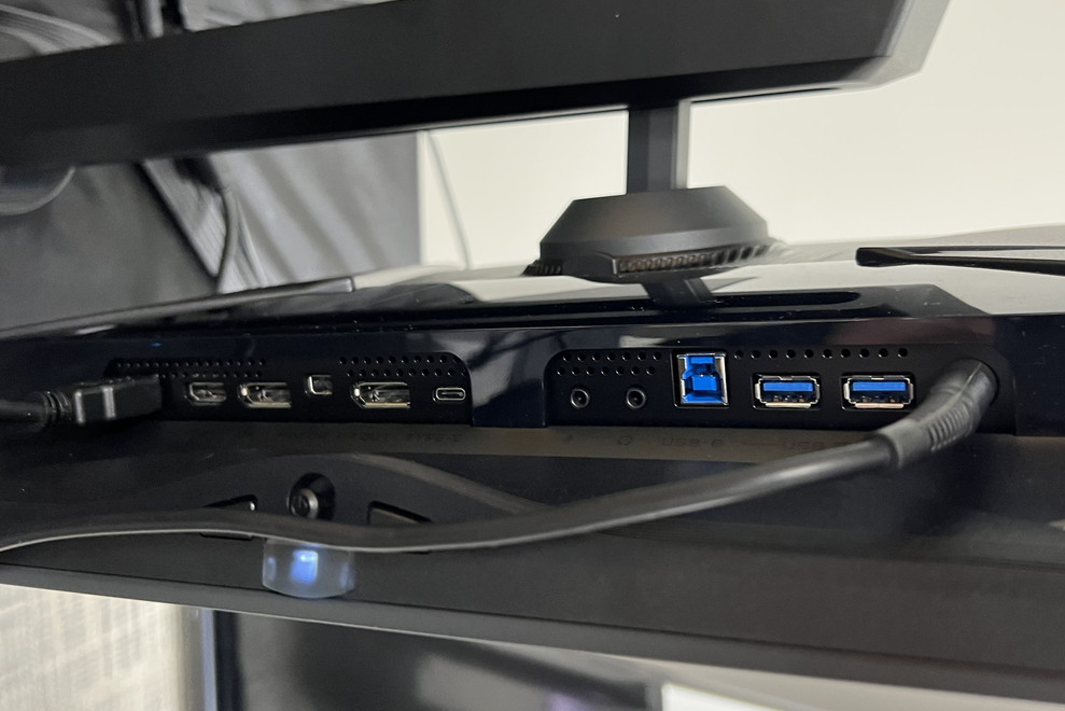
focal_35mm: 28
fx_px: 829
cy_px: 325
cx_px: 534
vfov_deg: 46.4
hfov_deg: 65.5
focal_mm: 5.7
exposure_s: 1/60
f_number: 1.5
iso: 200
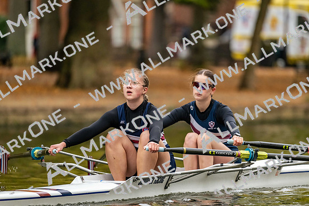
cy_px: 103
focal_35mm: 400
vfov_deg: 3.4
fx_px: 3434
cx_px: 154
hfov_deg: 5.2
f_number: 4.5
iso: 3600
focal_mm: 400
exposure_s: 1/2500
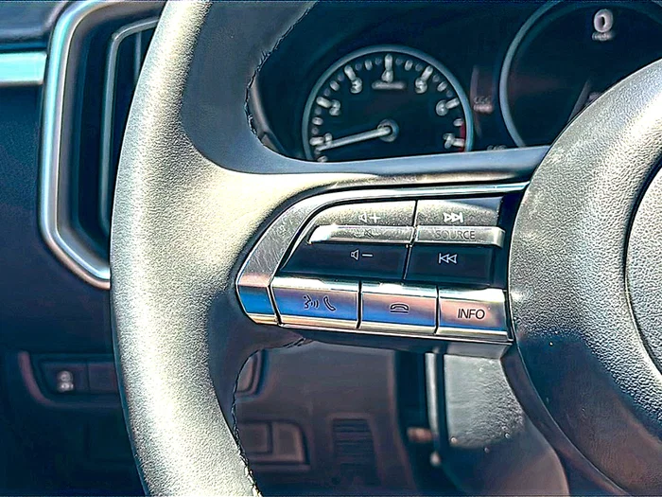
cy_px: 248
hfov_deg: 43.9
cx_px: 331
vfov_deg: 33.6
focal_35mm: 43
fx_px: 822
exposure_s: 1/309
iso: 80
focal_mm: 6.86
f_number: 1.78
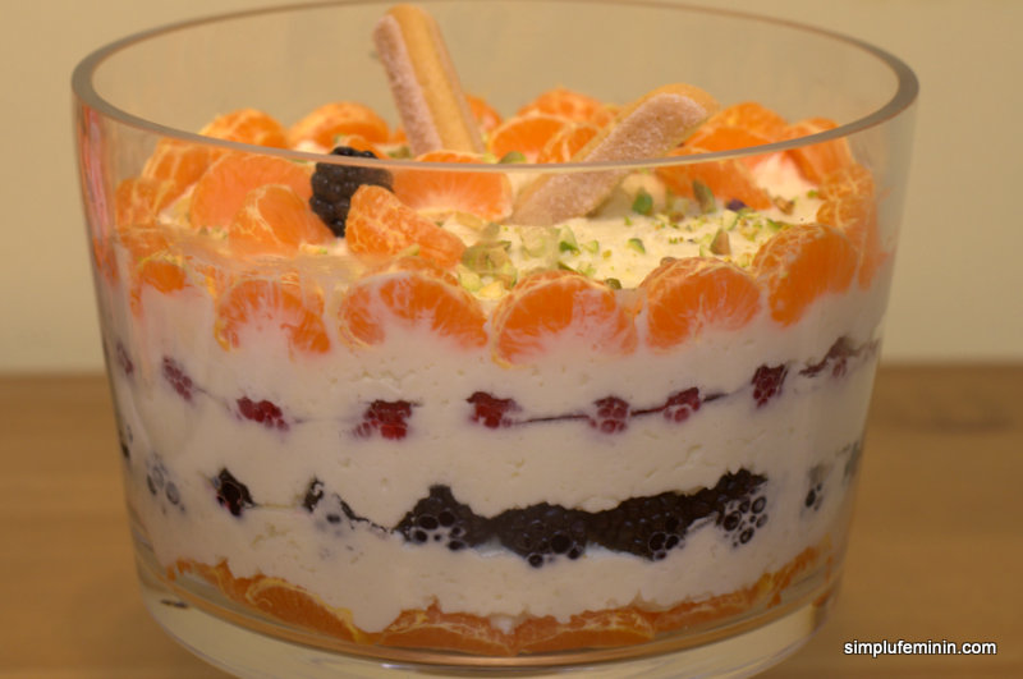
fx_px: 2128
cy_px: 340
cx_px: 512
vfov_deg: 18.1
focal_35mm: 75
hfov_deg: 27.0
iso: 400
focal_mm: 50
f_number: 5
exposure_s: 1/30
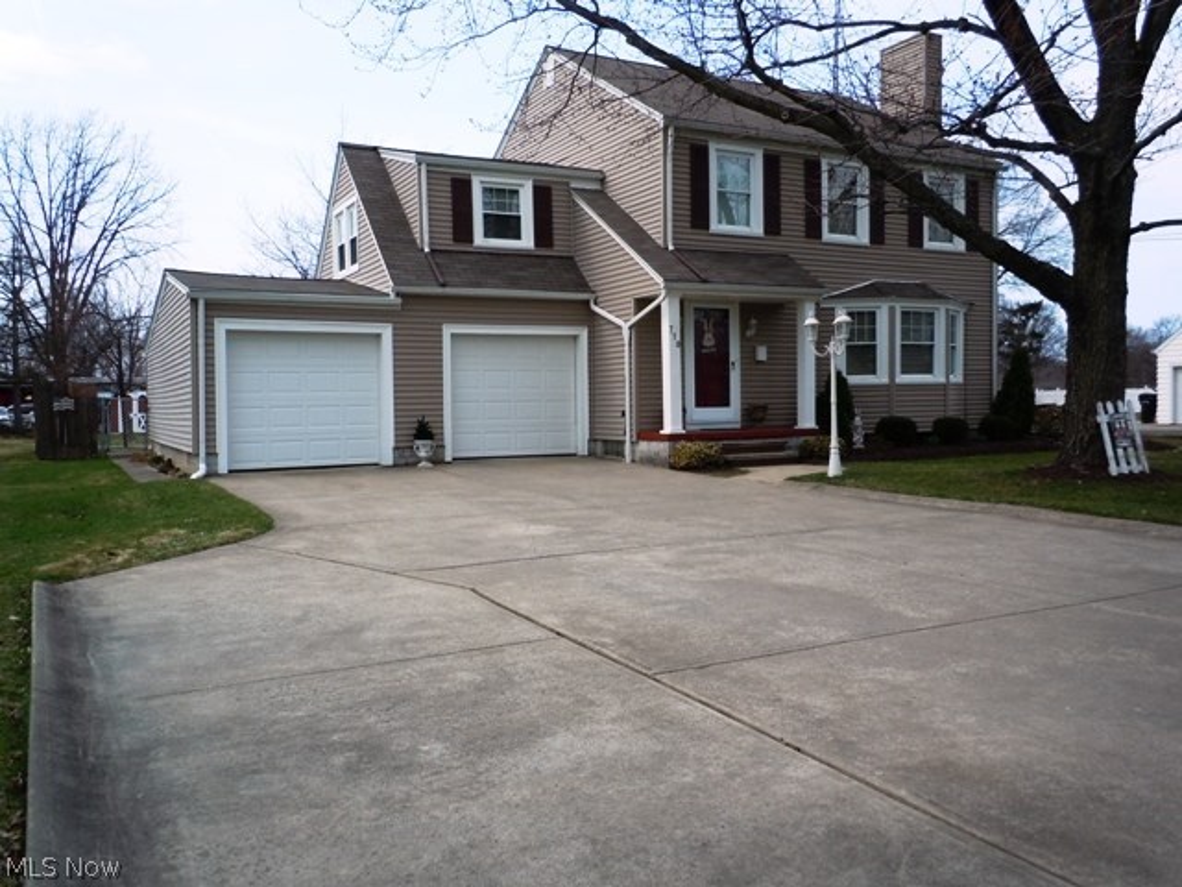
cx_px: 591
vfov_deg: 49.7
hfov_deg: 63.4
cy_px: 444
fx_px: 956
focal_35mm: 28
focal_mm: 5
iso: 100
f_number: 3.7
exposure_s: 1/640
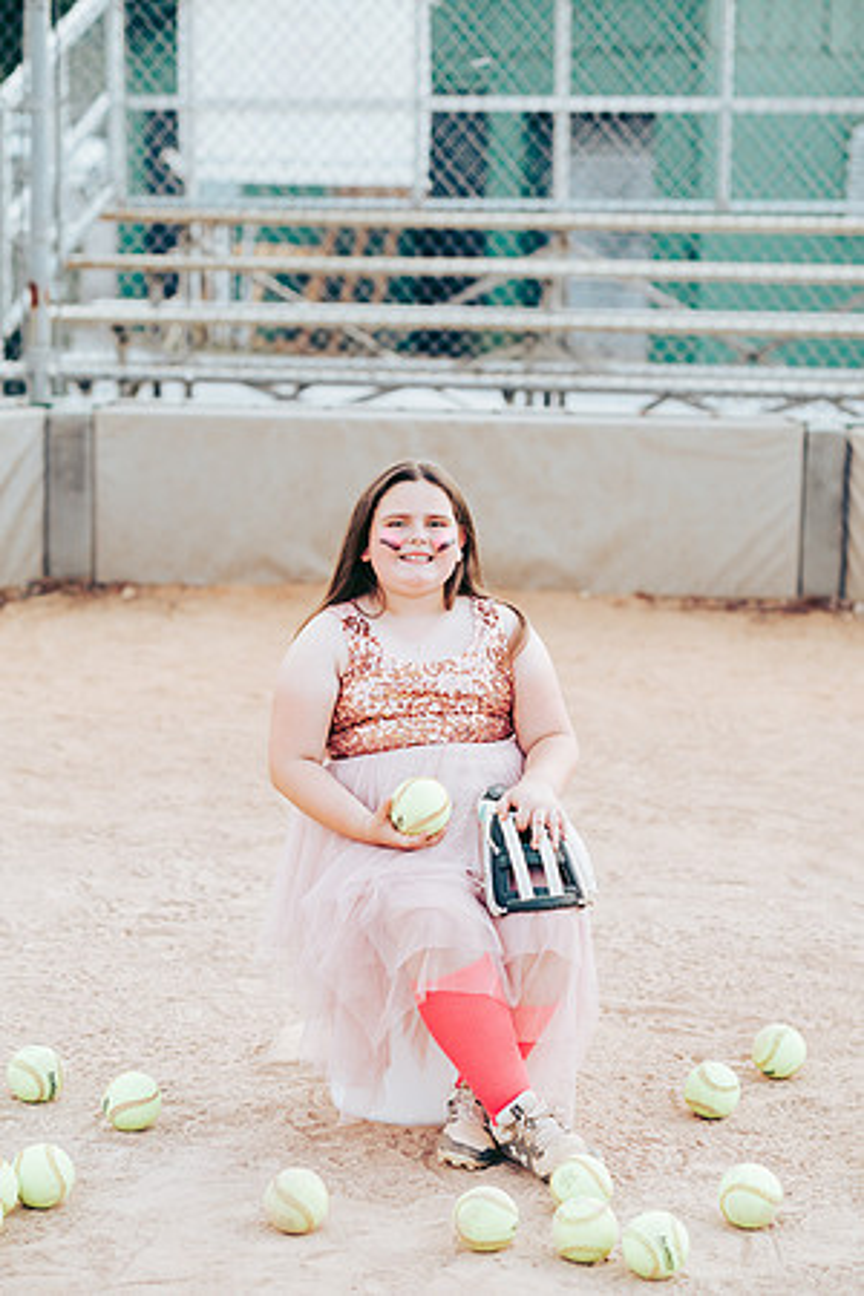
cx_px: 432
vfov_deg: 23.9
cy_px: 648
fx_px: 3060
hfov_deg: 16.1
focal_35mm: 85
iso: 160
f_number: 2.8
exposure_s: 1/500
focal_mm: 85
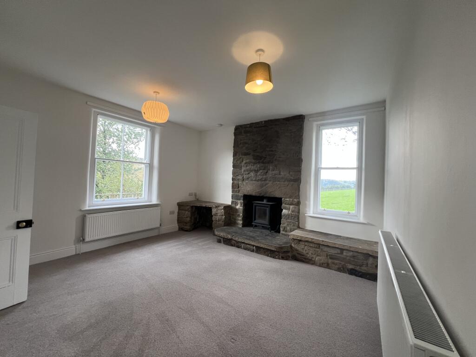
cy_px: 178
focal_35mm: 13
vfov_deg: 89.9
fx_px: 179
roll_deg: -1.3
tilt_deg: +1.3
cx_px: 238
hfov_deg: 106.2
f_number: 1.8
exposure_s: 1/99
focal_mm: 1.57
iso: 100
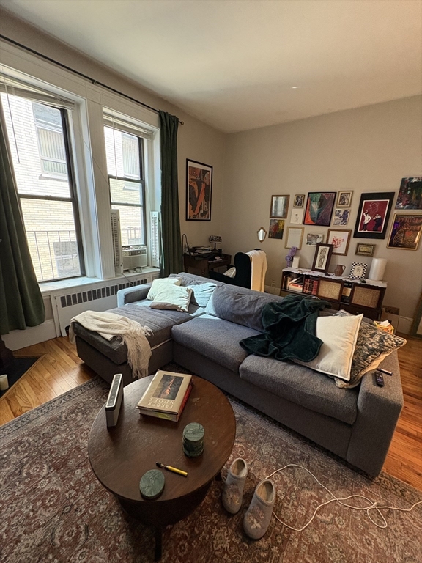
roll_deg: -0.6
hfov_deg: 85.7
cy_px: 282
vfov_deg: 102.1
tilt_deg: -15.3
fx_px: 228
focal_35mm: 14
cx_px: 211
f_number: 2.2
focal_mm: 2.22
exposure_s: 1/60
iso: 400
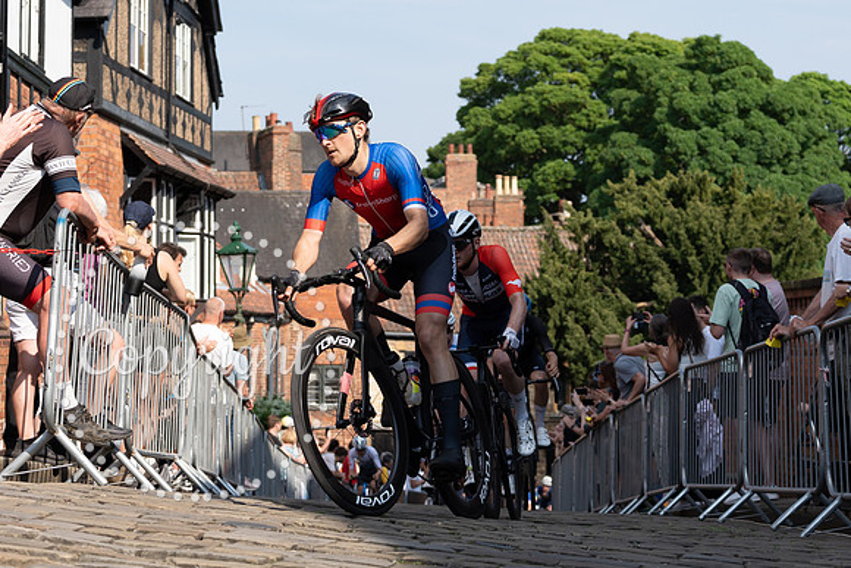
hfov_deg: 25.1
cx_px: 311
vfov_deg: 16.9
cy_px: 136
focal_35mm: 80
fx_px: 1903
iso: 100
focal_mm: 41
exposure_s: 1/1250
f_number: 3.2
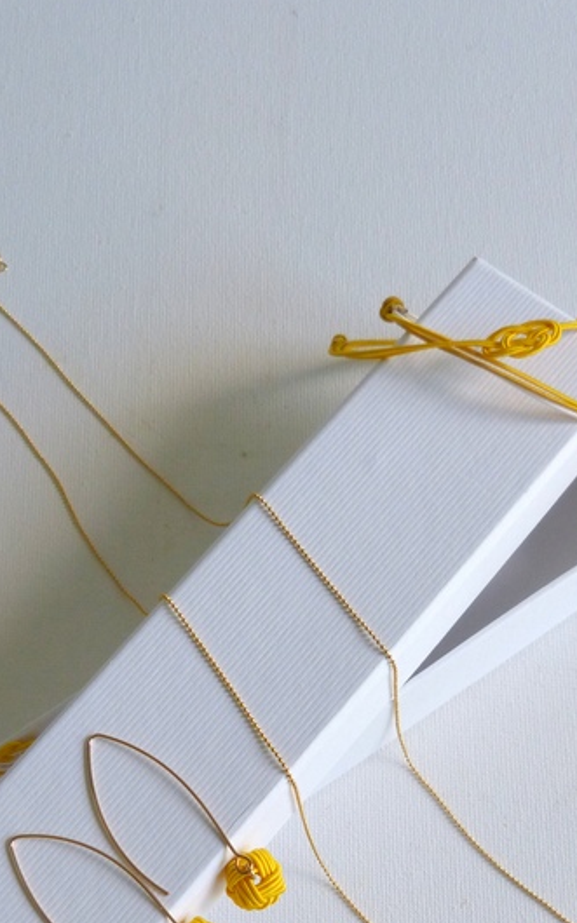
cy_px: 763
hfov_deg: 25.8
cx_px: 281
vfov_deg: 38.5
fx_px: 1259
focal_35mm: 50
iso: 100
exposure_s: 1/80
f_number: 3.2
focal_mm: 4.5
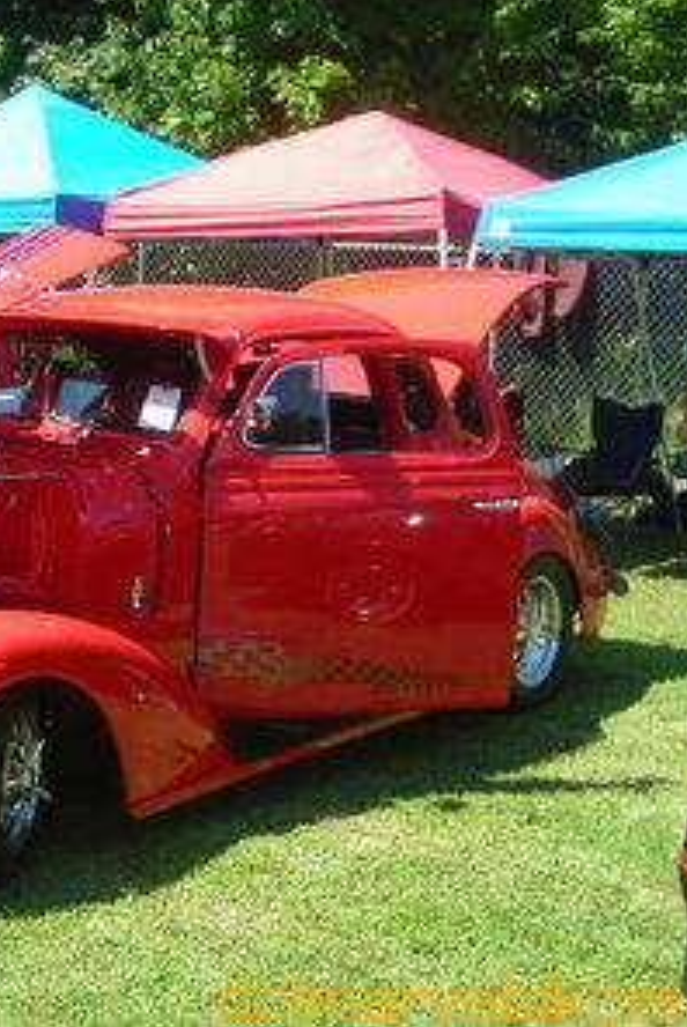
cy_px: 510
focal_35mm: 66
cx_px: 146
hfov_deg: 20.4
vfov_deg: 30.5
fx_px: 1885
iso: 50
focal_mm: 7.8
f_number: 3.4
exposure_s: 1/205
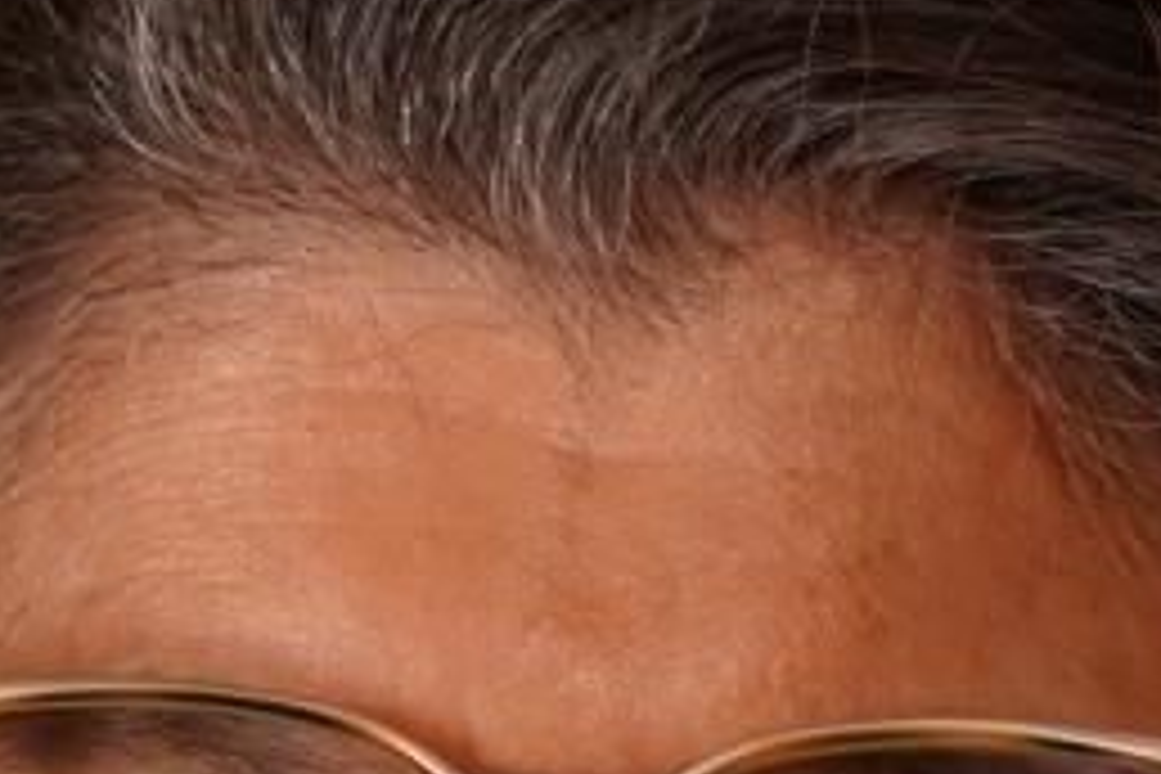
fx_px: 10803
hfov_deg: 6.1
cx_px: -360
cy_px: 1692
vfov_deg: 4.0
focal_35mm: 335
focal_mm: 48
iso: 640
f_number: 2.8
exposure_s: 1/80
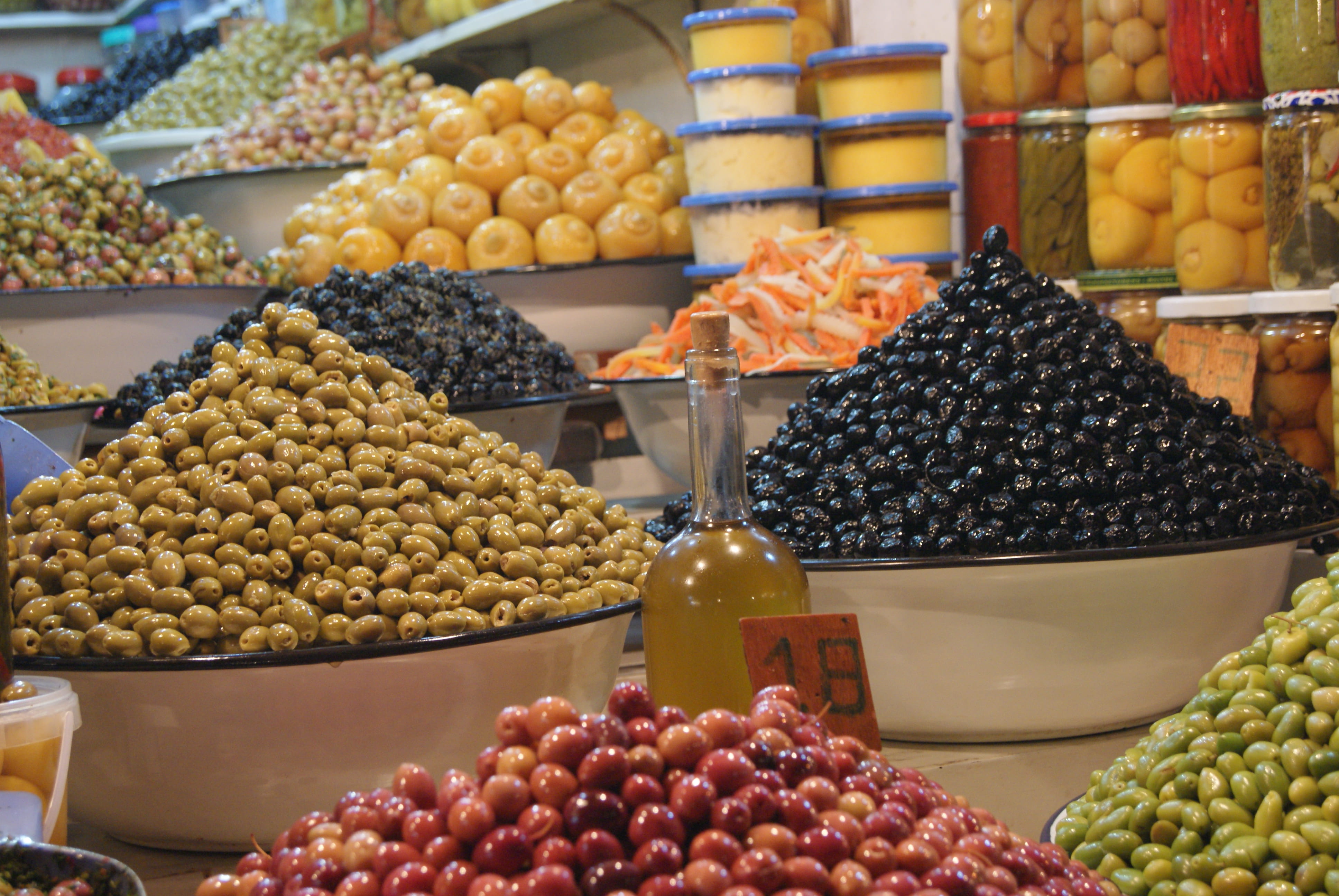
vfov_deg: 20.2
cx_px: 670
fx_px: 2514
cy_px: 448
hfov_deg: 29.8
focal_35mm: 68
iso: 800
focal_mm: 45
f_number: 5.6
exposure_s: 1/30
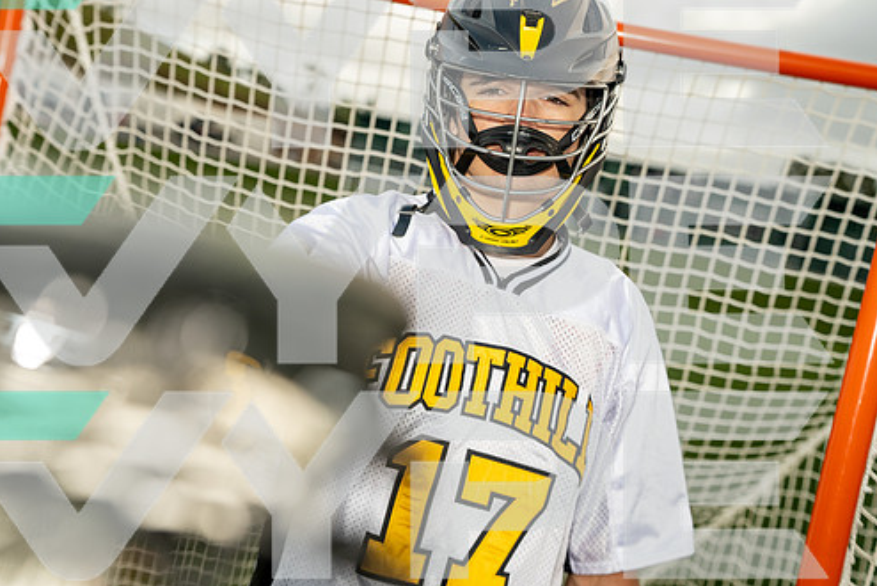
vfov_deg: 22.3
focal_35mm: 61
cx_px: 382
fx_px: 1487
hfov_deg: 32.8
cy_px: 271
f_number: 4
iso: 200
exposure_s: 1/250
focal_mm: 52
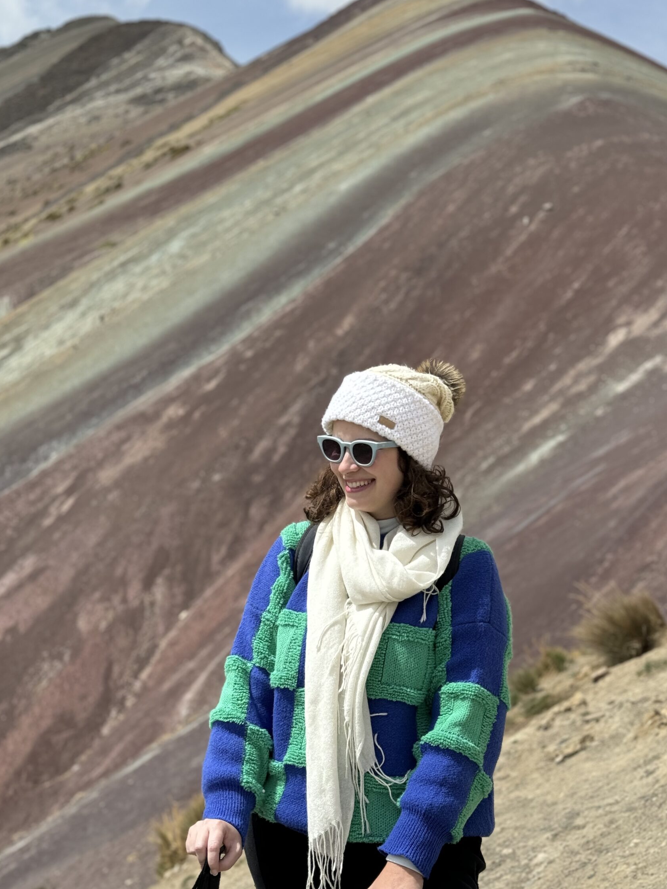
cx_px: 368
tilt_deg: -1.8
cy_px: 411
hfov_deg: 26.5
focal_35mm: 55
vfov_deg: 34.9
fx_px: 1413
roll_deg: -2.2
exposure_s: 1/7092
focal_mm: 6.76
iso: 80
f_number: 1.78
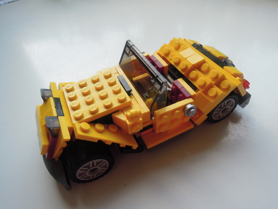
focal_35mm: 24
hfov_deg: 71.6
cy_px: 104
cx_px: 139
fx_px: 193
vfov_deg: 56.8
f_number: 2.8
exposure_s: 1/160
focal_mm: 4.3
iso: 160
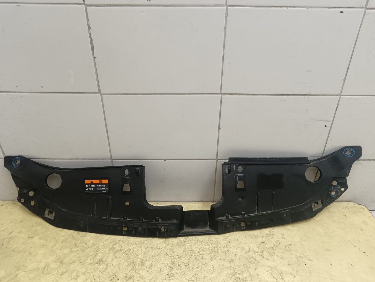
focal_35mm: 27
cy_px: 141
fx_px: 292
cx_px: 188
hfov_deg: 65.3
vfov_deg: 51.4
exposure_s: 1/100
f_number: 1.9
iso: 310
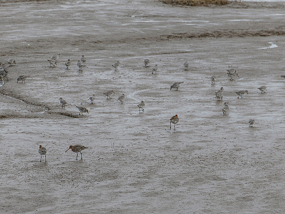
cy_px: 163
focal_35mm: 662
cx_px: 83
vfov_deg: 2.2
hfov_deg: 3.0
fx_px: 5452
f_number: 6.3
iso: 720
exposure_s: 1/1600
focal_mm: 400
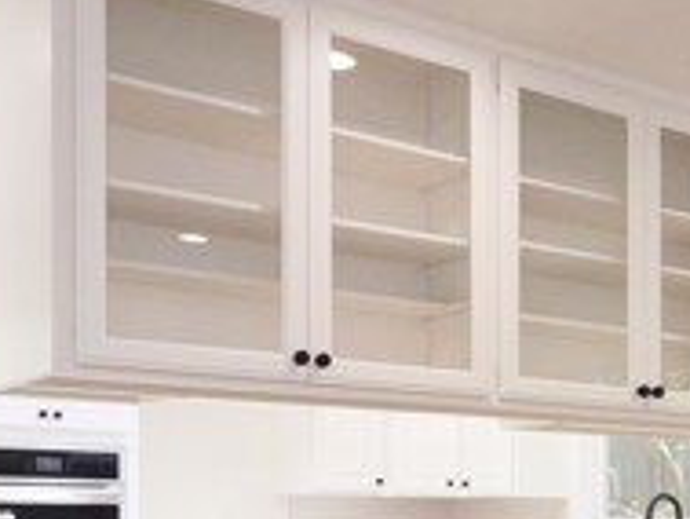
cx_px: 650
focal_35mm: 61
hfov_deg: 30.0
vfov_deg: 22.8
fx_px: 1217
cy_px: 552
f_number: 8
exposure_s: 1/125
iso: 2000
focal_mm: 9
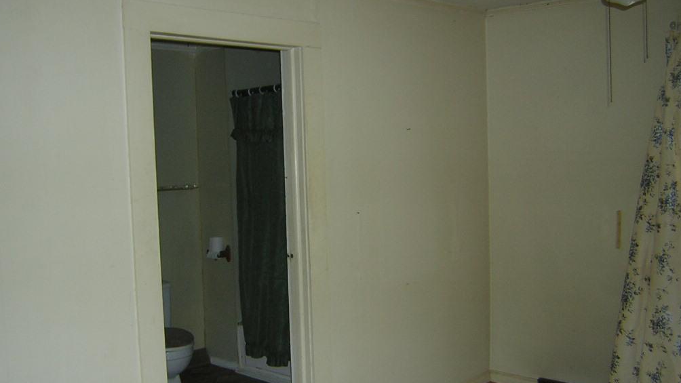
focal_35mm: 40
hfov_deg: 50.5
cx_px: 336
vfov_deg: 29.7
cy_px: 215
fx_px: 722
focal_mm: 4.7
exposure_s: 1/60.1
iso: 55
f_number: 2.6
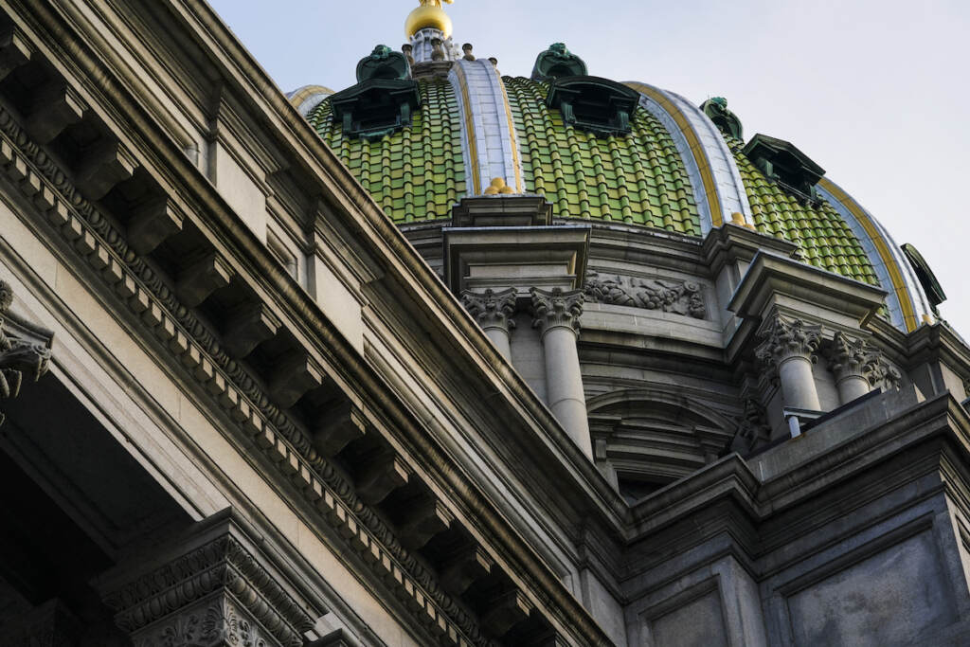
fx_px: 3314
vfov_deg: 11.1
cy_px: 324
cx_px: 485
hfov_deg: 16.7
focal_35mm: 123
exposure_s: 1/200
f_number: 11
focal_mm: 123
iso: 250
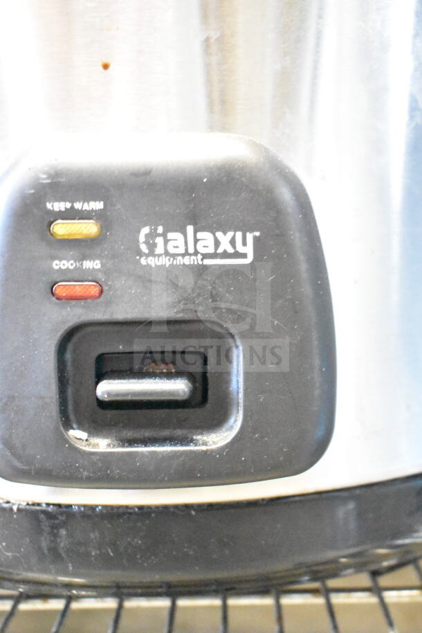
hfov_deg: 30.9
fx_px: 764
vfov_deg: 44.9
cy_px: 316
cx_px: 211
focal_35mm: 44
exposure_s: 1/30
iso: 25600
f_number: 4.2
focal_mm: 29
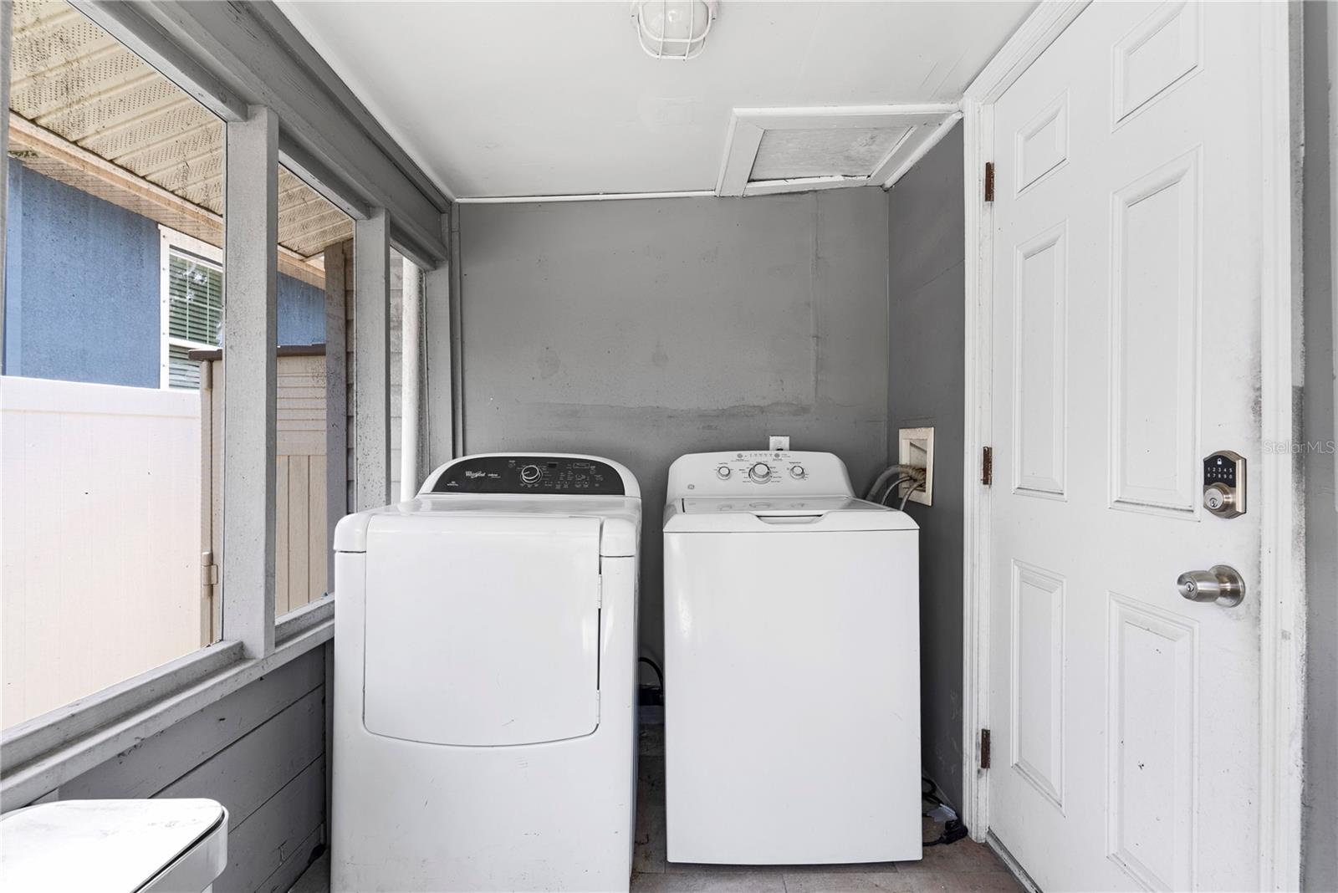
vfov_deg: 70.5
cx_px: 669
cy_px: 446
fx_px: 632
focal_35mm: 17
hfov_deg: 93.3
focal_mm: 17
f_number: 8
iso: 100
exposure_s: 1/8
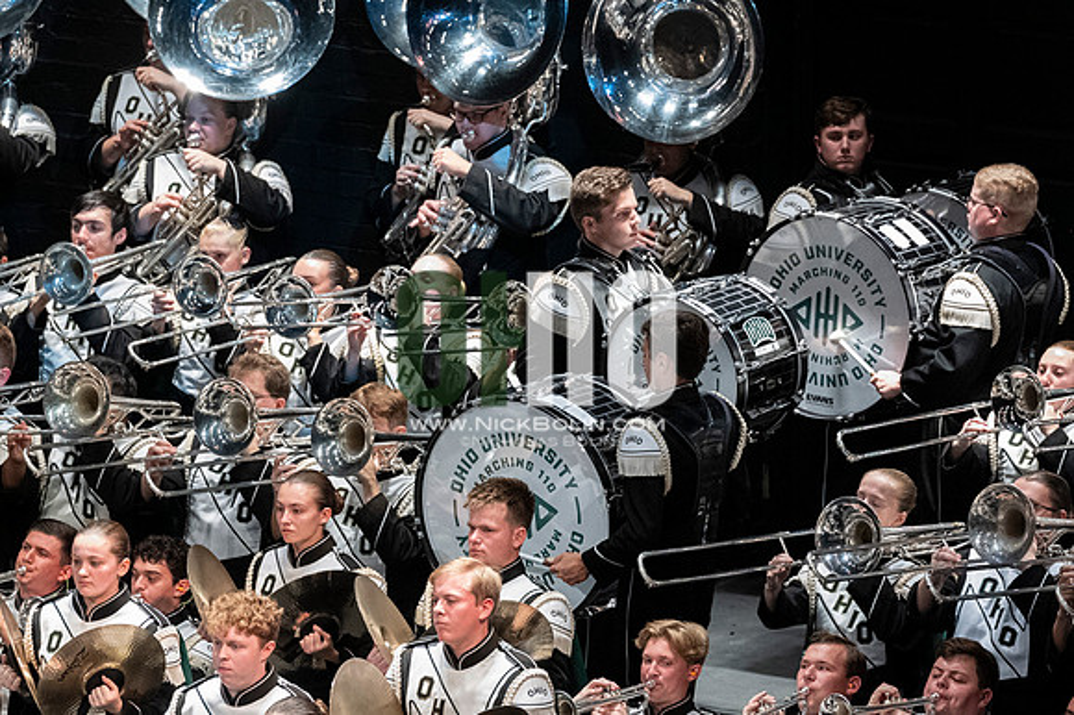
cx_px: 537
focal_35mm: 300
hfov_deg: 6.9
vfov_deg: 4.6
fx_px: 8945
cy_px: 358
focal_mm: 200
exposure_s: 1/500
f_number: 4
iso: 4000
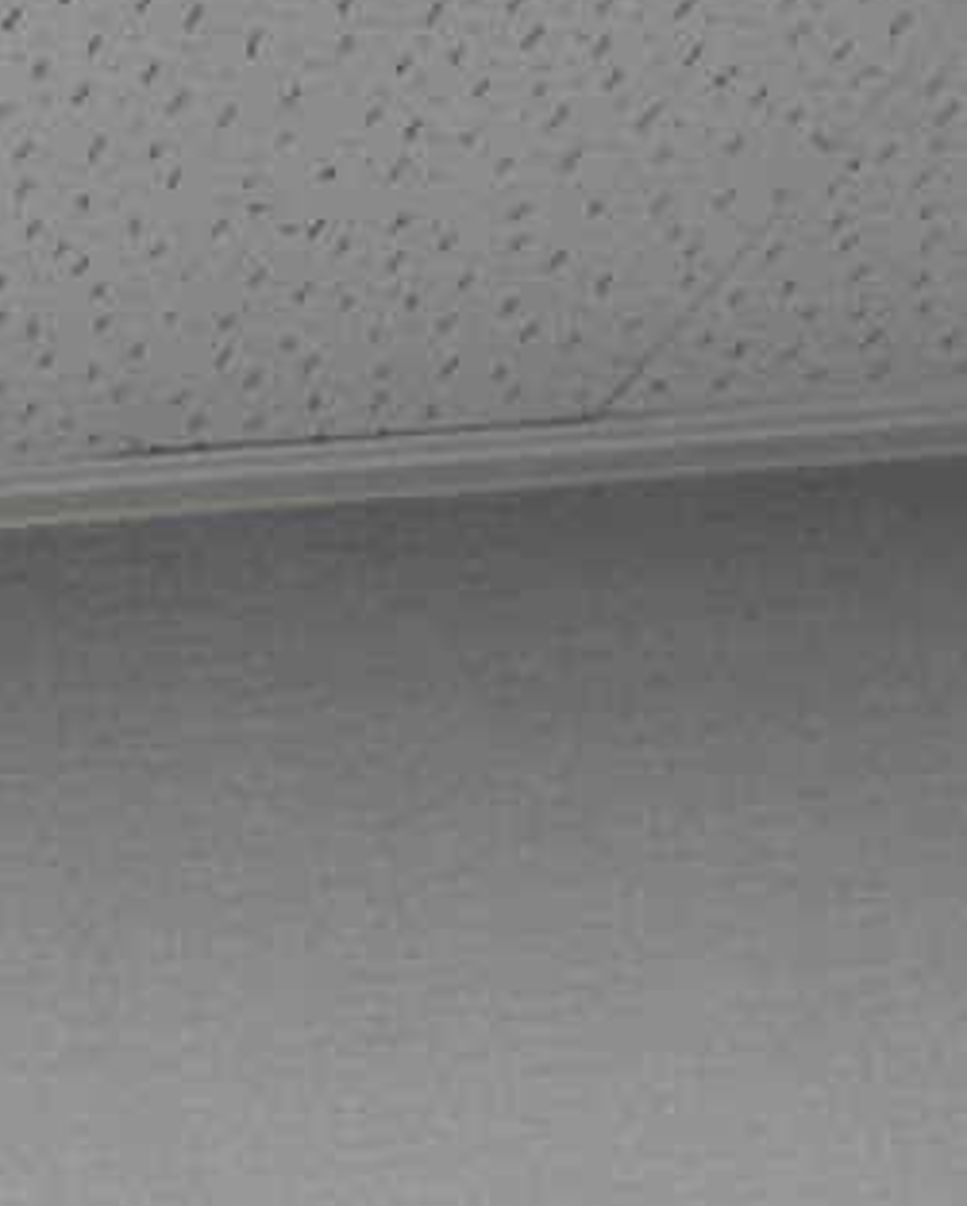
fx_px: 4608
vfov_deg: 12.8
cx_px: -1560
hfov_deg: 10.0
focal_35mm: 129
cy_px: 2512
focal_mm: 6.3
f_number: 1.7
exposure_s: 1/120
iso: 160
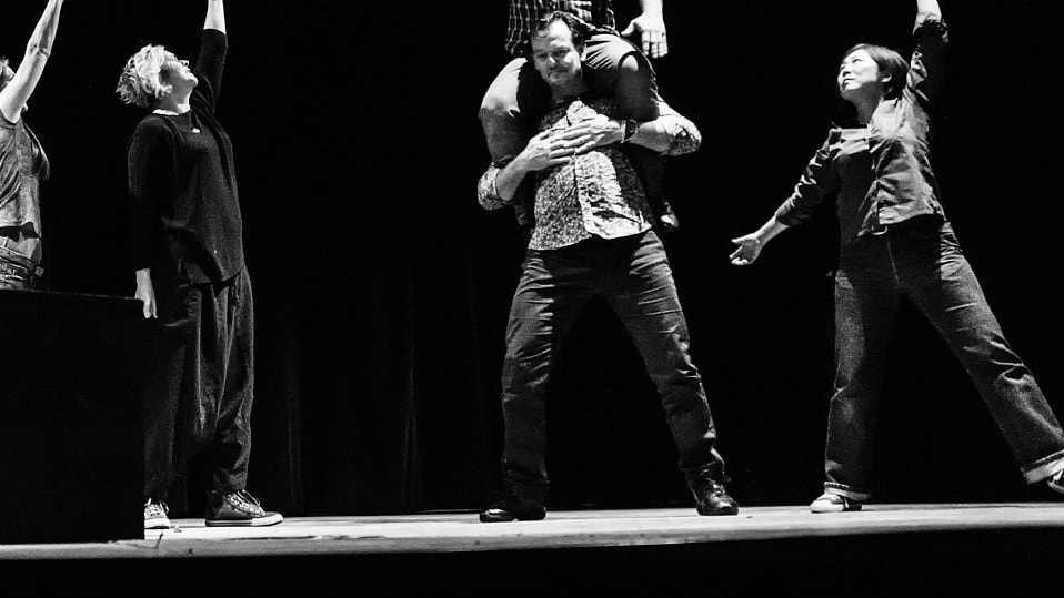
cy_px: 167
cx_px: 267
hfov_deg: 46.6
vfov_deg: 28.0
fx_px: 1185
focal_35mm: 42
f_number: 2.8
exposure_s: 1/100
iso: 3200
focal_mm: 16
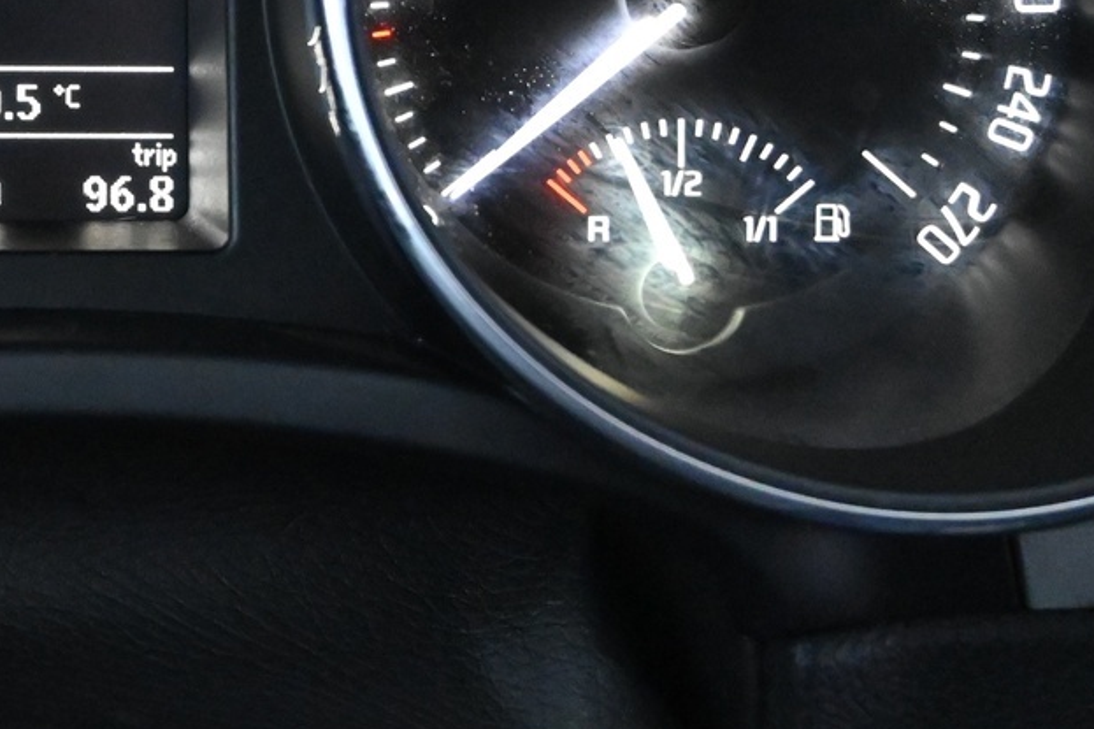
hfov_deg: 24.8
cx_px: 7
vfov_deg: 17.3
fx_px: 2370
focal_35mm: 78
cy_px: 98
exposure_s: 1/30
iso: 8000
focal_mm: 20
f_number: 3.8
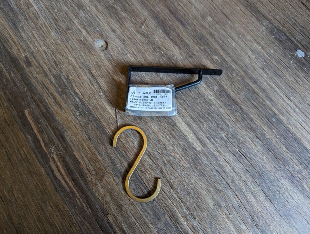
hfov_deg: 71.5
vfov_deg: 56.9
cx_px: 155
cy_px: 117
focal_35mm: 24
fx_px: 215
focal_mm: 6.81
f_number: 1.85
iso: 123
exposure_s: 1/23.8
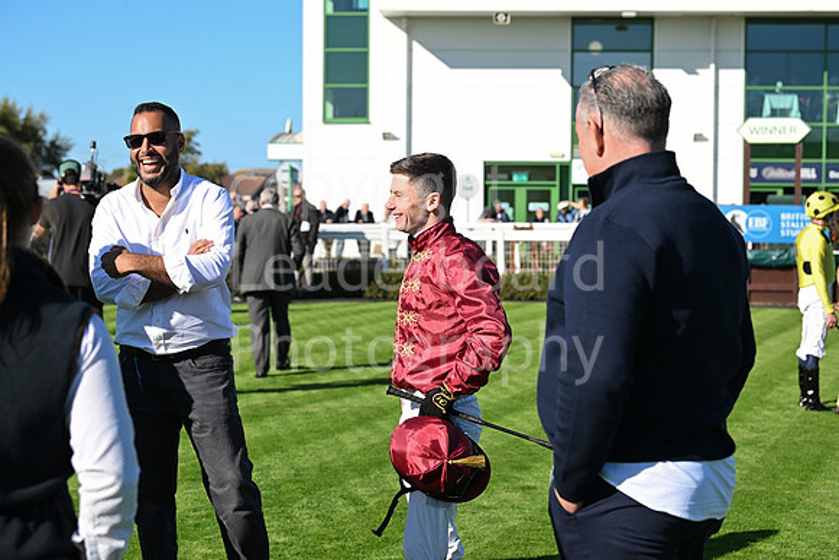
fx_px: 1632
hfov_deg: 28.8
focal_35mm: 70
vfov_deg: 19.5
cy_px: 280
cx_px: 420
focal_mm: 70
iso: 400
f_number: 5
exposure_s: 1/2500
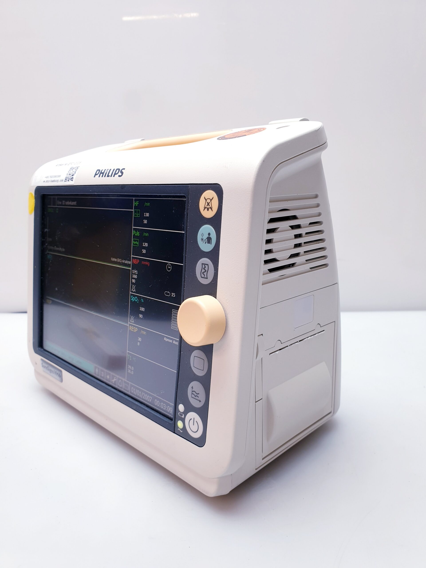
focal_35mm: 26
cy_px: 284
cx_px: 213
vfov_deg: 67.3
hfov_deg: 53.1
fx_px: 427
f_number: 2.4
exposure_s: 1/50
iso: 64
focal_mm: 4.3
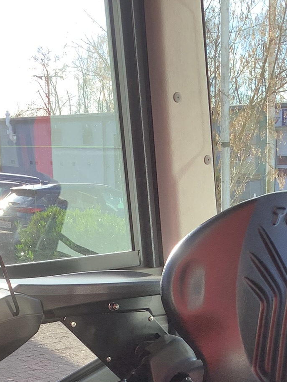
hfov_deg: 21.2
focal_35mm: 69
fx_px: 763
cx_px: 207
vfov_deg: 26.0
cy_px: 420
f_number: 2.4
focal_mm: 3.3
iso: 25
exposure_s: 1/100
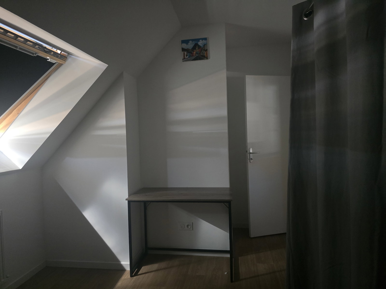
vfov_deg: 58.9
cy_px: 144
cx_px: 193
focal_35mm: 23
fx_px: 256
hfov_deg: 73.9
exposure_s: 1/60
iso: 1250
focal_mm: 6.3
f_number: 1.7
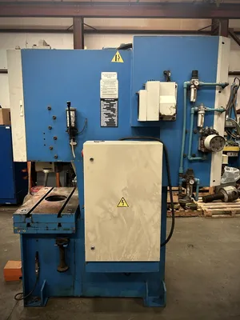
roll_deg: +0.4
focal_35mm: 26
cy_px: 160
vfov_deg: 67.3
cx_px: 120
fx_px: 240
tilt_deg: -8.8
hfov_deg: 53.1
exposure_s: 1/60
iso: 250
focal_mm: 5.7
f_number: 1.5
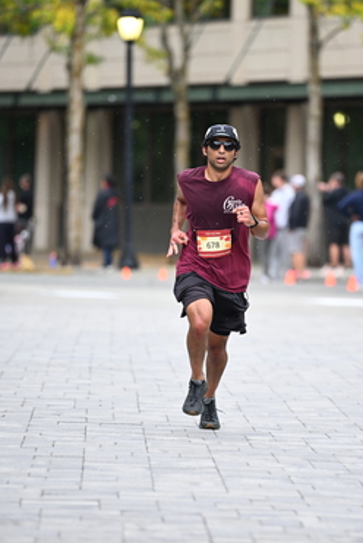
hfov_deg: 4.8
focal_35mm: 289
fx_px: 4363
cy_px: 266
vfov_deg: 7.1
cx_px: 255
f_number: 2.8
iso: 1250
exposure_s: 1/1250
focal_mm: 195
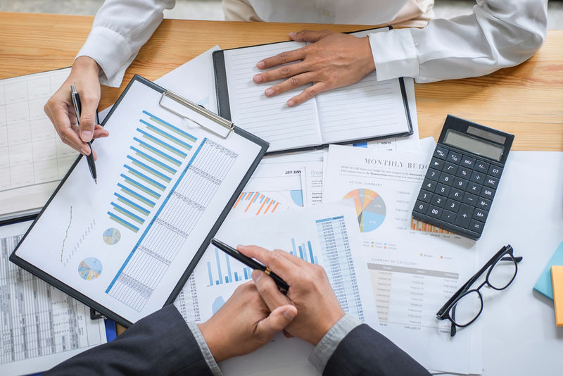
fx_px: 829
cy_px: 188
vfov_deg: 25.5
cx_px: 282
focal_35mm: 53
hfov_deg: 37.5
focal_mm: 35
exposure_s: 1/80
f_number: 2.8
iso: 200
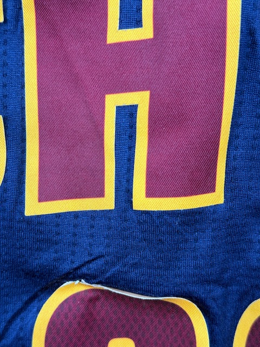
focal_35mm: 48
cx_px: 130
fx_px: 481
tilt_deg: -73.4
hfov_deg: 30.3
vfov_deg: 39.7
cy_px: 174
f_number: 1.78
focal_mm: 6.76
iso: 64
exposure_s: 1/50
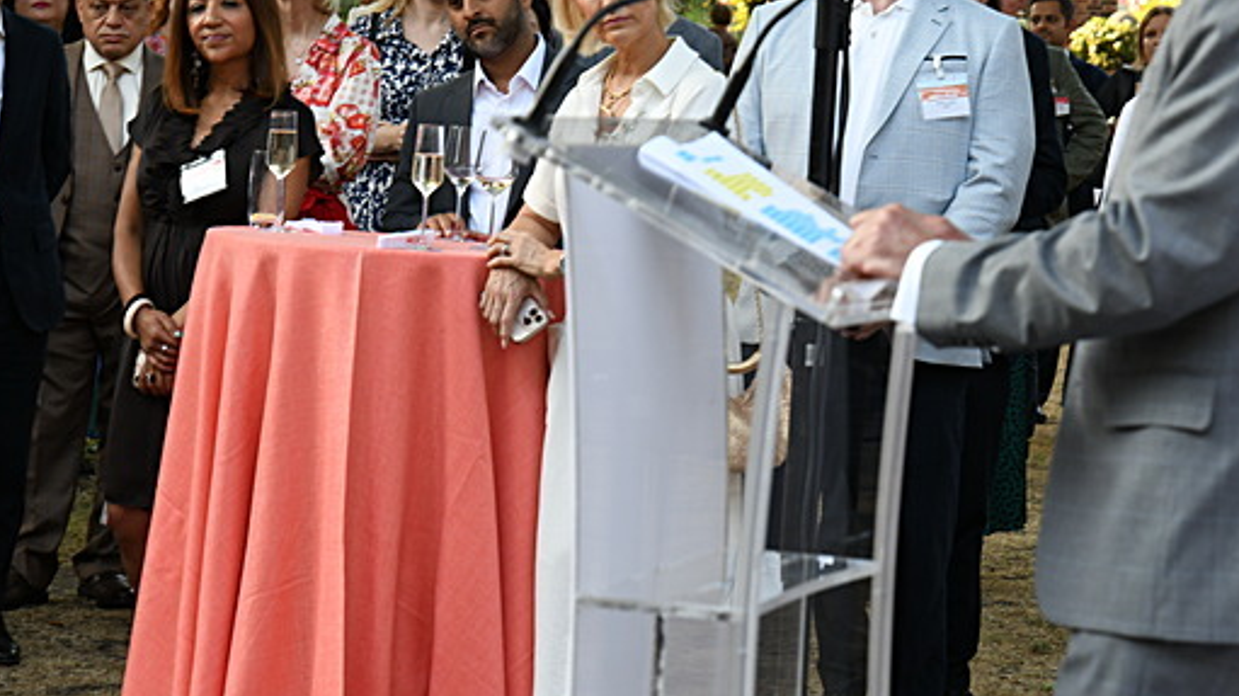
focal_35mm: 123
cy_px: 297
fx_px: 4039
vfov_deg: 9.8
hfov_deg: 17.4
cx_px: 669
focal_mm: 75
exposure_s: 1/80
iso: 400
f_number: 6.3
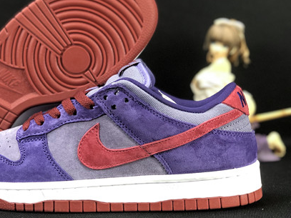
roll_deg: +0.6
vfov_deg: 17.6
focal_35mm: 84
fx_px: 706
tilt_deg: -6.8
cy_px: 94
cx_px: 93
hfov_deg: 23.2
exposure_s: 1/30
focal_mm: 6.6
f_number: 2.8
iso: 200
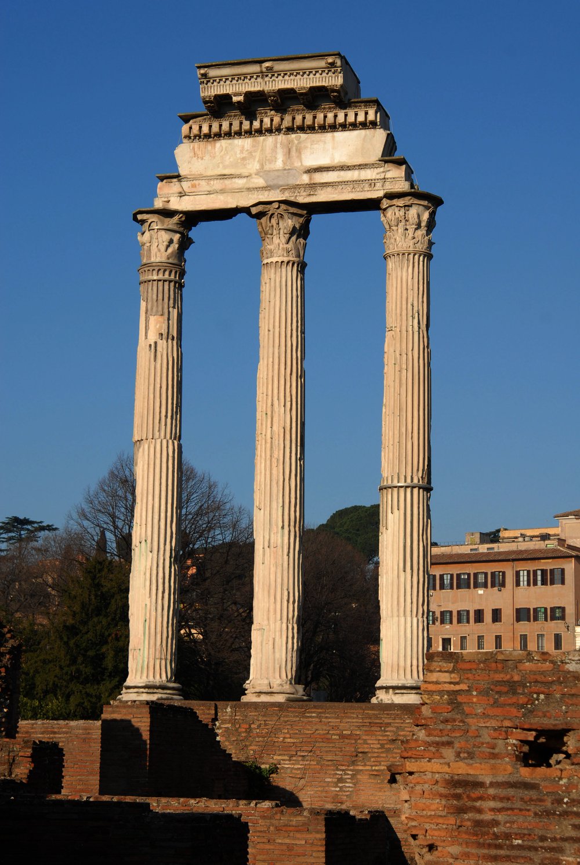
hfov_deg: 18.2
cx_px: 290
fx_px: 1807
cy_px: 432
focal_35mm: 75
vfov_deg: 27.0
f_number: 10
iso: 200
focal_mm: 50
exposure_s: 1/400
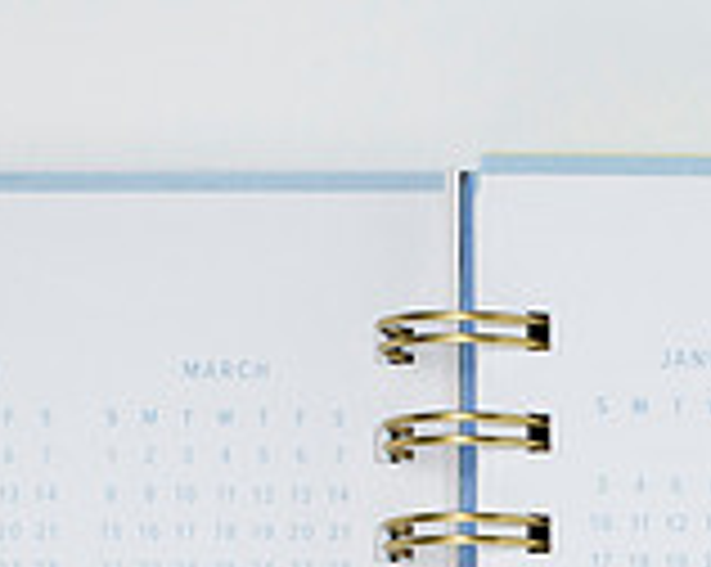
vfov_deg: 6.0
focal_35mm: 254
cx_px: 533
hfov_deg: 7.6
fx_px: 5338
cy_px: 982
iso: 200
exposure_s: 1/200
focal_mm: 50
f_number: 9
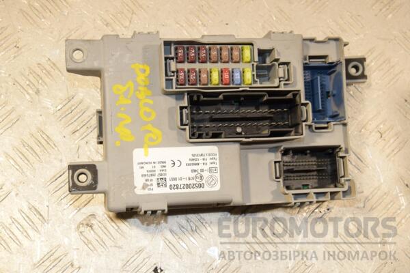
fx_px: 683
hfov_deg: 33.4
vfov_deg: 22.6
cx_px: 205
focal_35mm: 60
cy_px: 136
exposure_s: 1/200
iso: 800
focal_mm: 40
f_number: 8
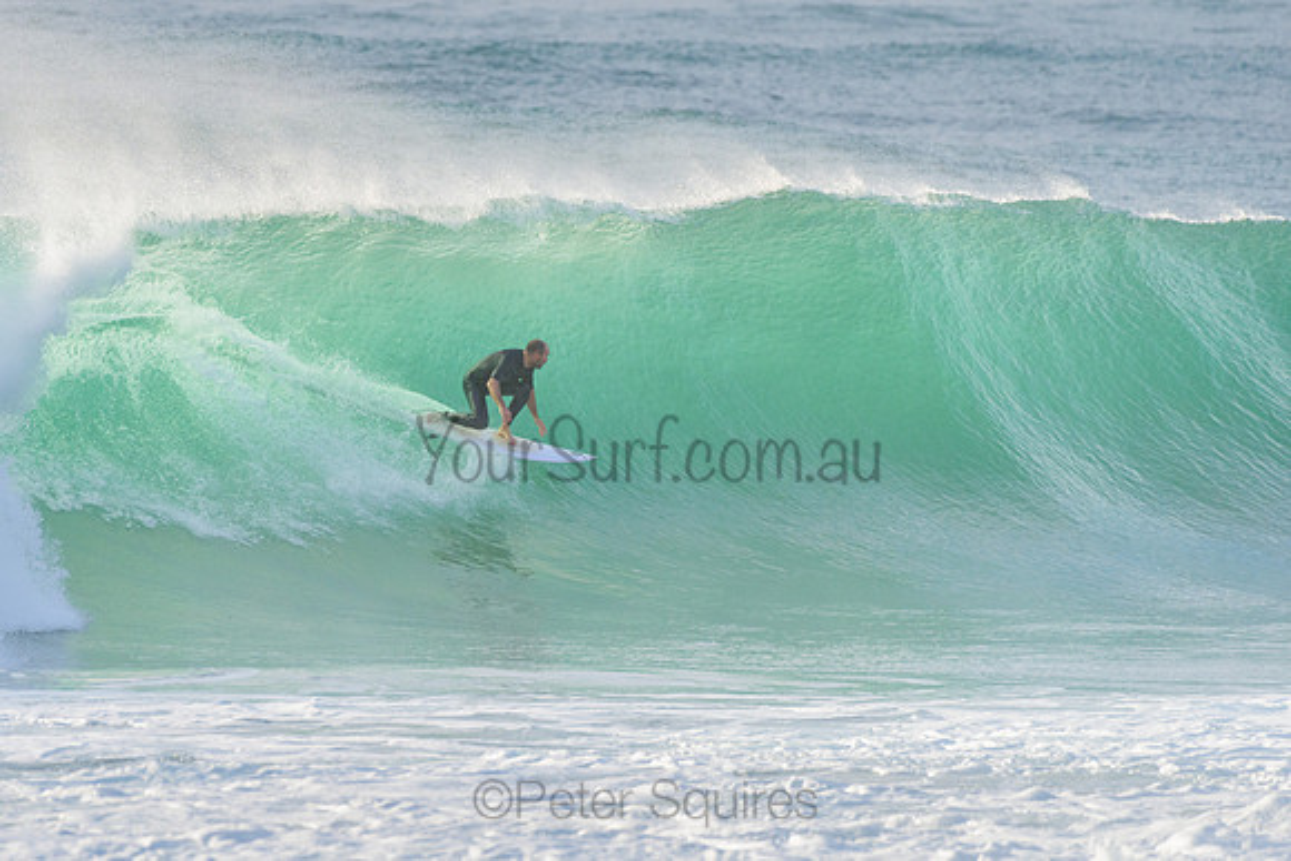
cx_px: 501
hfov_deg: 3.4
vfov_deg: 2.2
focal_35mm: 612
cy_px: 415
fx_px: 21961
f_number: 5.6
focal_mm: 500
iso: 720
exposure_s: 1/2000
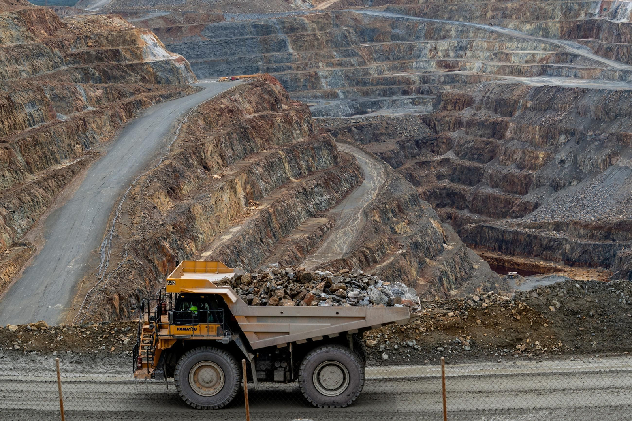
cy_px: 287
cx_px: 329
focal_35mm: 97
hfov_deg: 21.1
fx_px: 1698
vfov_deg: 14.1
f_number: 5.6
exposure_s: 1/640
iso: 320
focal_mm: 70
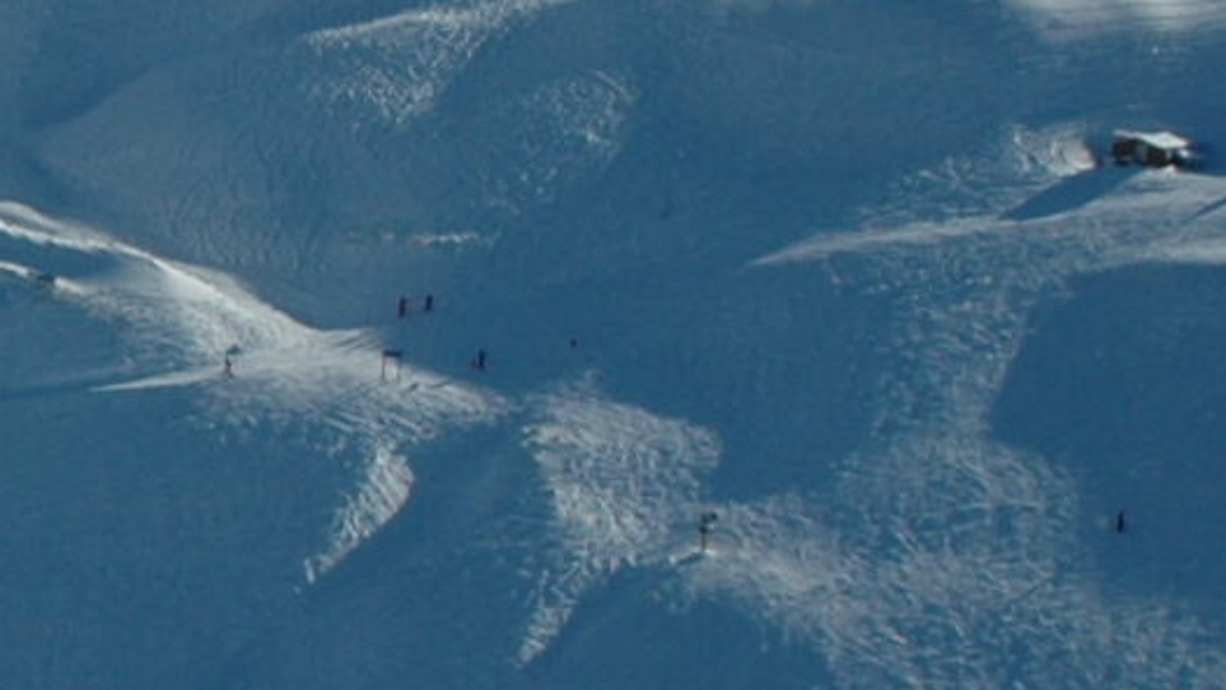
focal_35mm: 168
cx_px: -1319
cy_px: 336
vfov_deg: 7.2
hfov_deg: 11.4
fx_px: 5462
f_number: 10
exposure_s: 1/400
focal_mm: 22
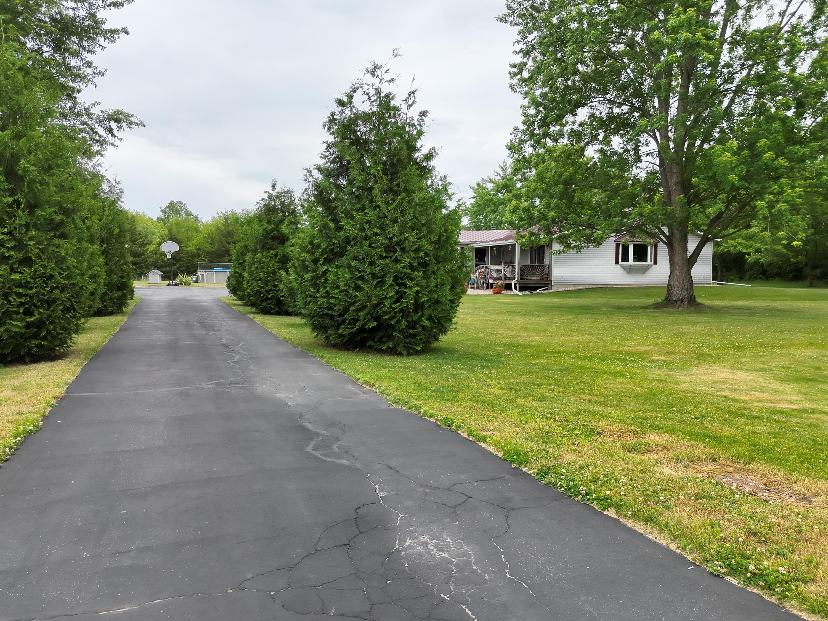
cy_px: 310
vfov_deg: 56.8
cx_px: 414
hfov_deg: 71.6
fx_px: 574
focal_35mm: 24
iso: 270
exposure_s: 1/1600
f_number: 1.7
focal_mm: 6.72
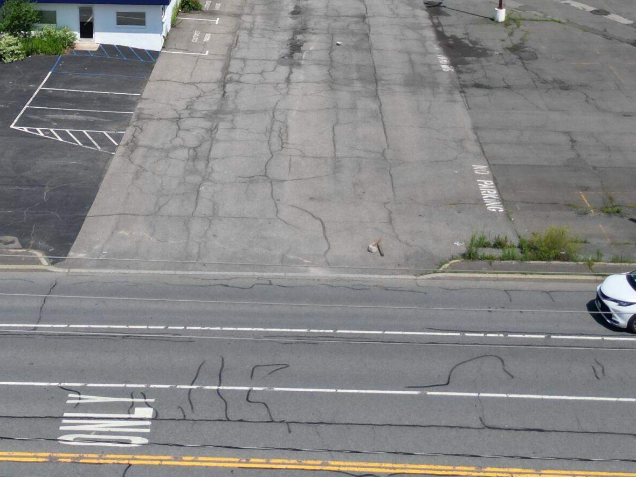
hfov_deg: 31.2
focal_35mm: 61
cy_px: -35
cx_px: 168
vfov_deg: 22.8
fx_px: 1121
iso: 120
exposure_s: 1/4000
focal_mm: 6.72
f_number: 1.7
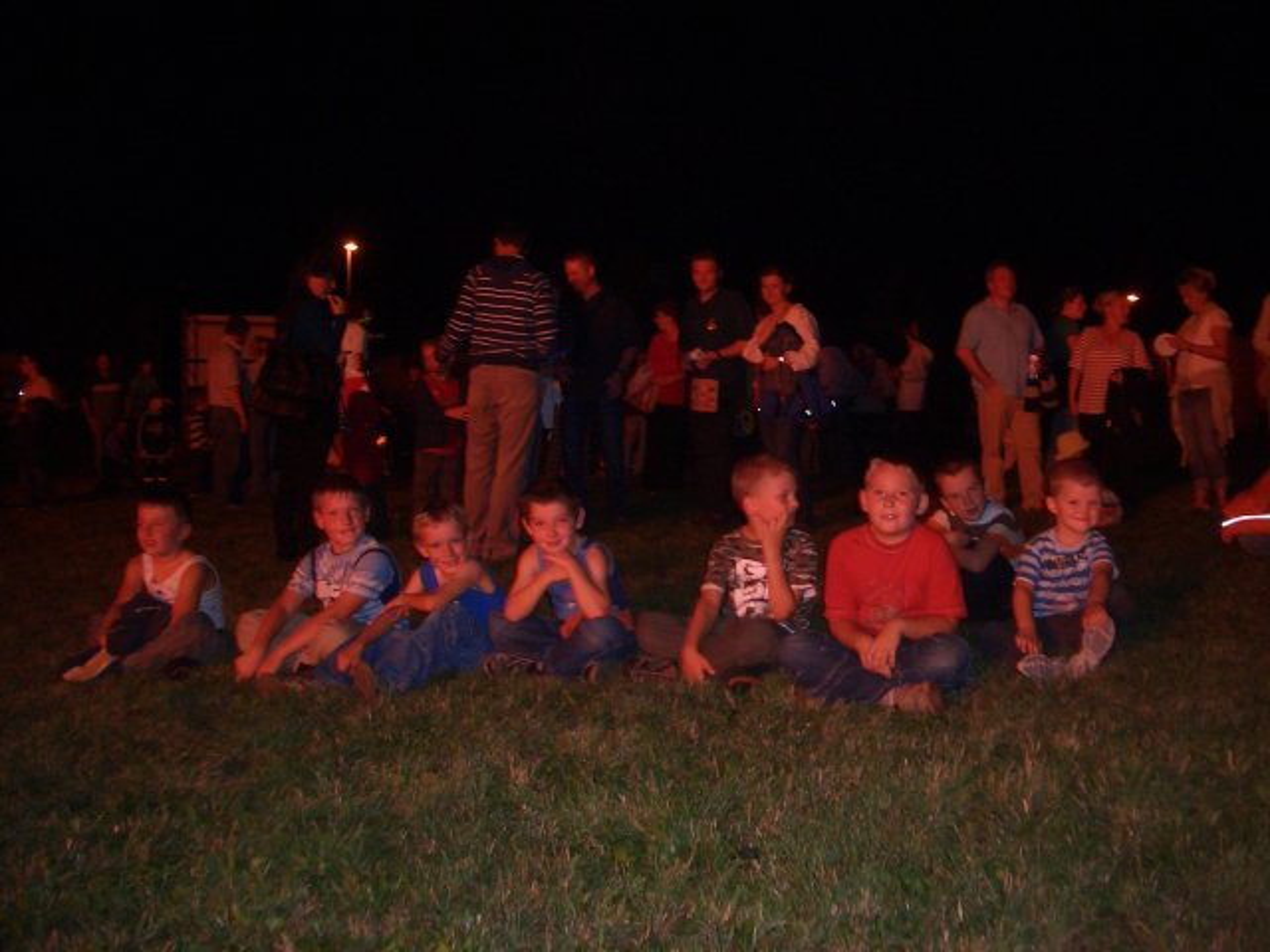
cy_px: 476
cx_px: 635
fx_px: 1284
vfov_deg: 40.7
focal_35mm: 35
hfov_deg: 52.6
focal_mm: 5.8
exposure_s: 1/40
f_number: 2.6
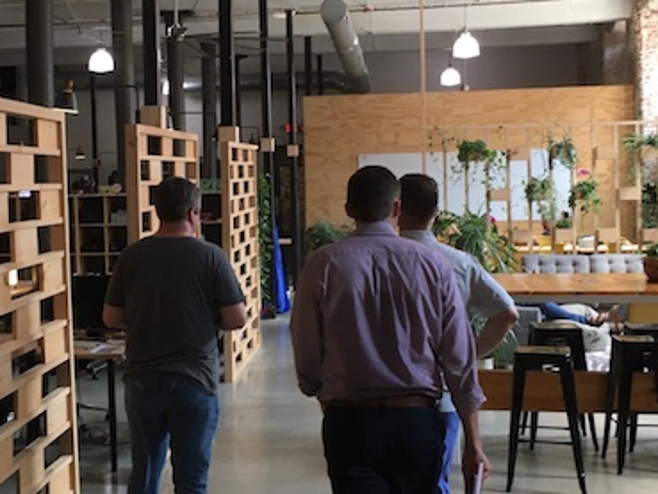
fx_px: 1122
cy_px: 170
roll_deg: +1.7
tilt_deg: +2.0
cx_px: 216
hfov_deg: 32.4
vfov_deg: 24.7
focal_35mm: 59
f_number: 2.2
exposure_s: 1/30
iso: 32
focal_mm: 4.15
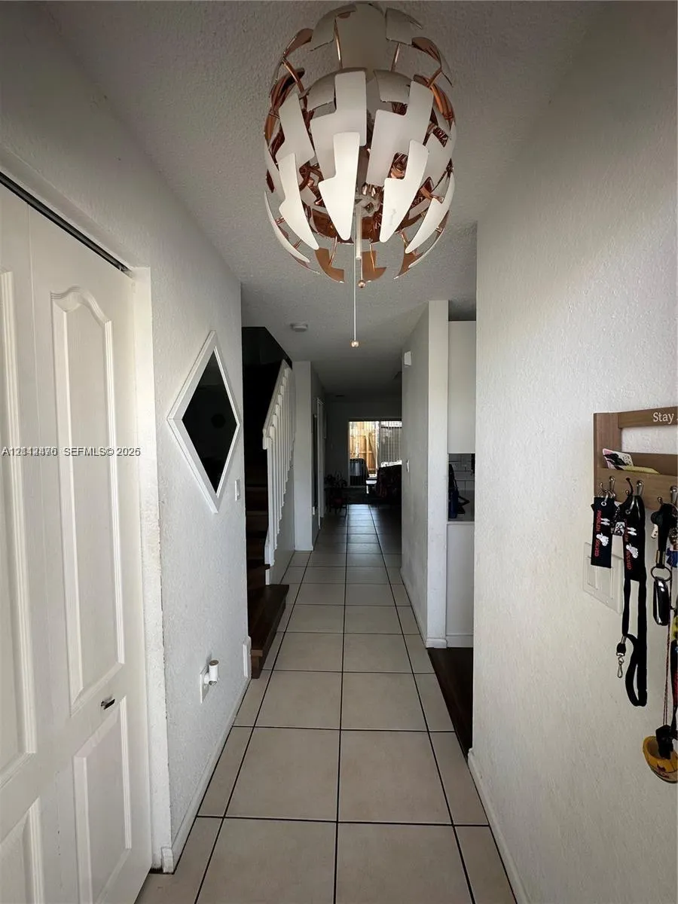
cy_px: 452
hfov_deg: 85.7
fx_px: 366
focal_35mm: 14
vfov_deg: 102.1
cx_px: 339
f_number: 2.2
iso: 80
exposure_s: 1/99
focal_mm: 2.22
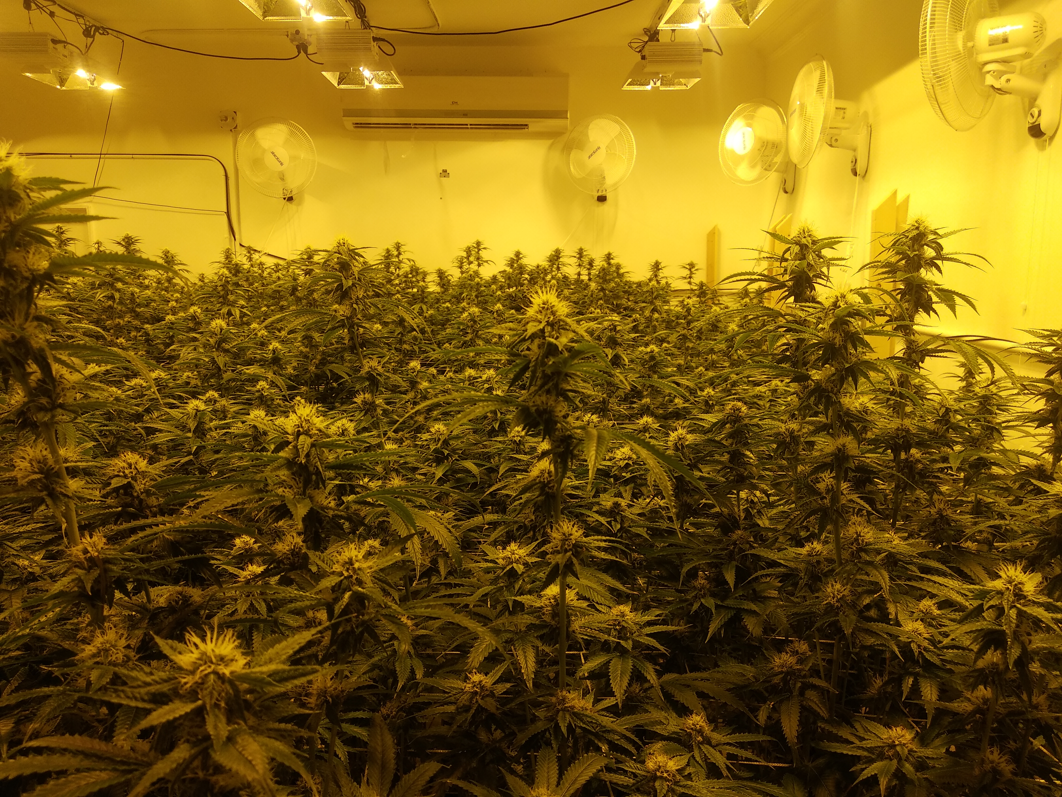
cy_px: 398
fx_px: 798
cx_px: 531
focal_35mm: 26
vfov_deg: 53.1
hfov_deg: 67.3
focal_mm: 3.81
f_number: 2.2
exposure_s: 1/717
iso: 100
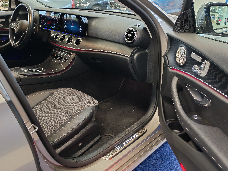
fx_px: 217
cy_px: 84
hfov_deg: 55.3
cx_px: 117
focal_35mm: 33
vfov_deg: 42.9
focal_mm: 6.12
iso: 1297
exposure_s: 1/100
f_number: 1.9
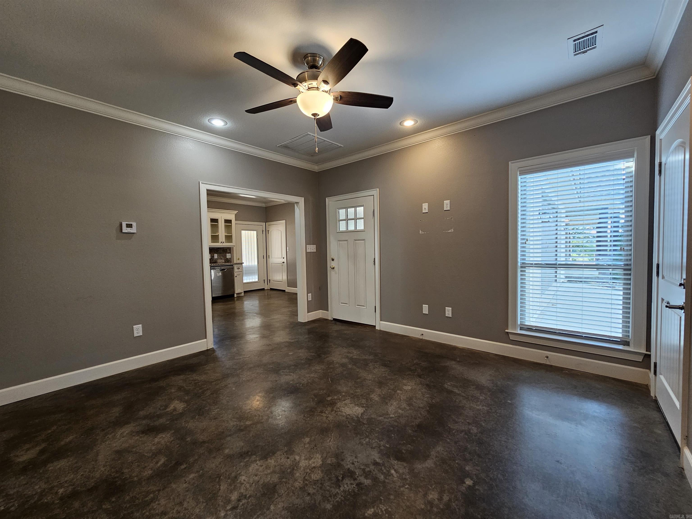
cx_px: 346
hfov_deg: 106.2
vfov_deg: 89.9
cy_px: 260
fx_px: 260
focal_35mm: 13
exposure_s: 1/60
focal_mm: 2.2
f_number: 2.2
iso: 125
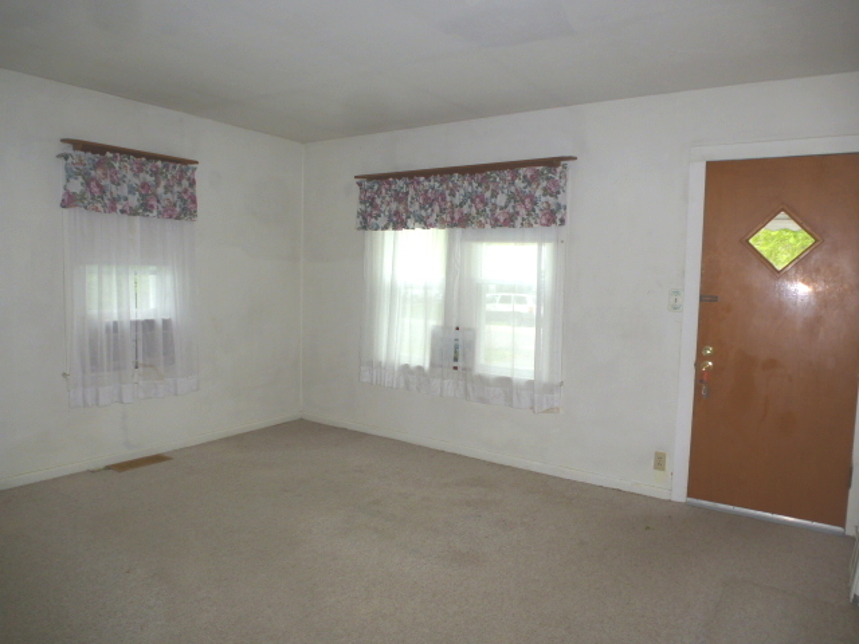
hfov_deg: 71.6
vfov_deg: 56.8
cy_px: 322
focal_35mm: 24
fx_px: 596
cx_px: 430
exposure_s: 1/60
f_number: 3.3
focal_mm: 4.3
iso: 100
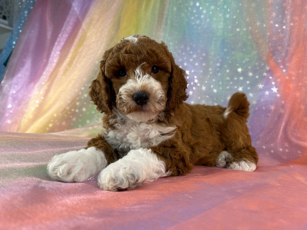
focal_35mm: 26
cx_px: 154
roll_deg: -4.4
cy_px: 115
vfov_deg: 53.1
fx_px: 231
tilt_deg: +3.0
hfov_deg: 67.3
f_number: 1.5
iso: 40
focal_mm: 5.7
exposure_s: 1/224
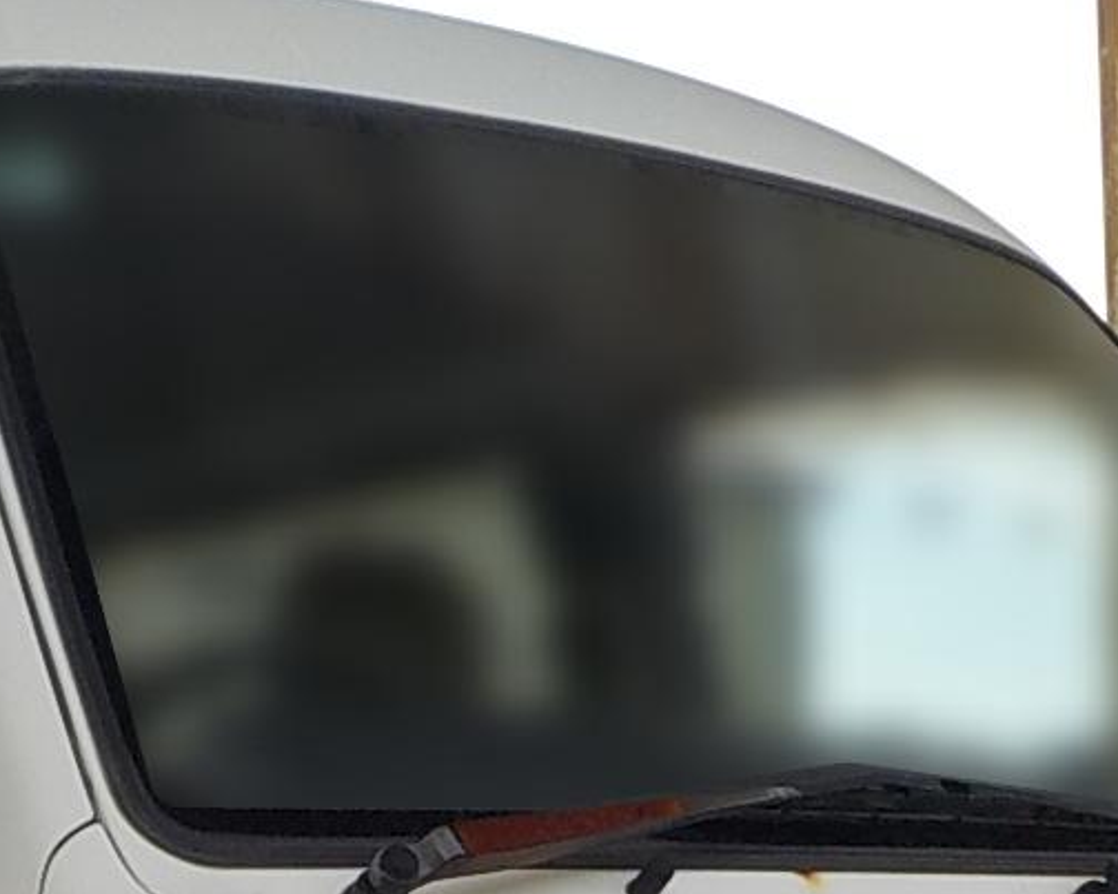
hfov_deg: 20.5
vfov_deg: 15.7
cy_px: 1180
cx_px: 355
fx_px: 3077
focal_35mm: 93
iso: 125
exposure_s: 1/640
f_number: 3.3
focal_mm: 4.1
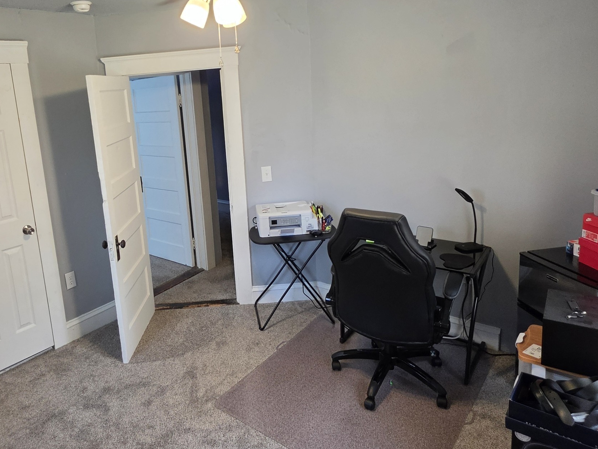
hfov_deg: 69.5
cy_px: 181
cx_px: 199
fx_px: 415
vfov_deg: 56.4
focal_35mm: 24
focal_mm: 2.2
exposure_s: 1/120
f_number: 1.9
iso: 250
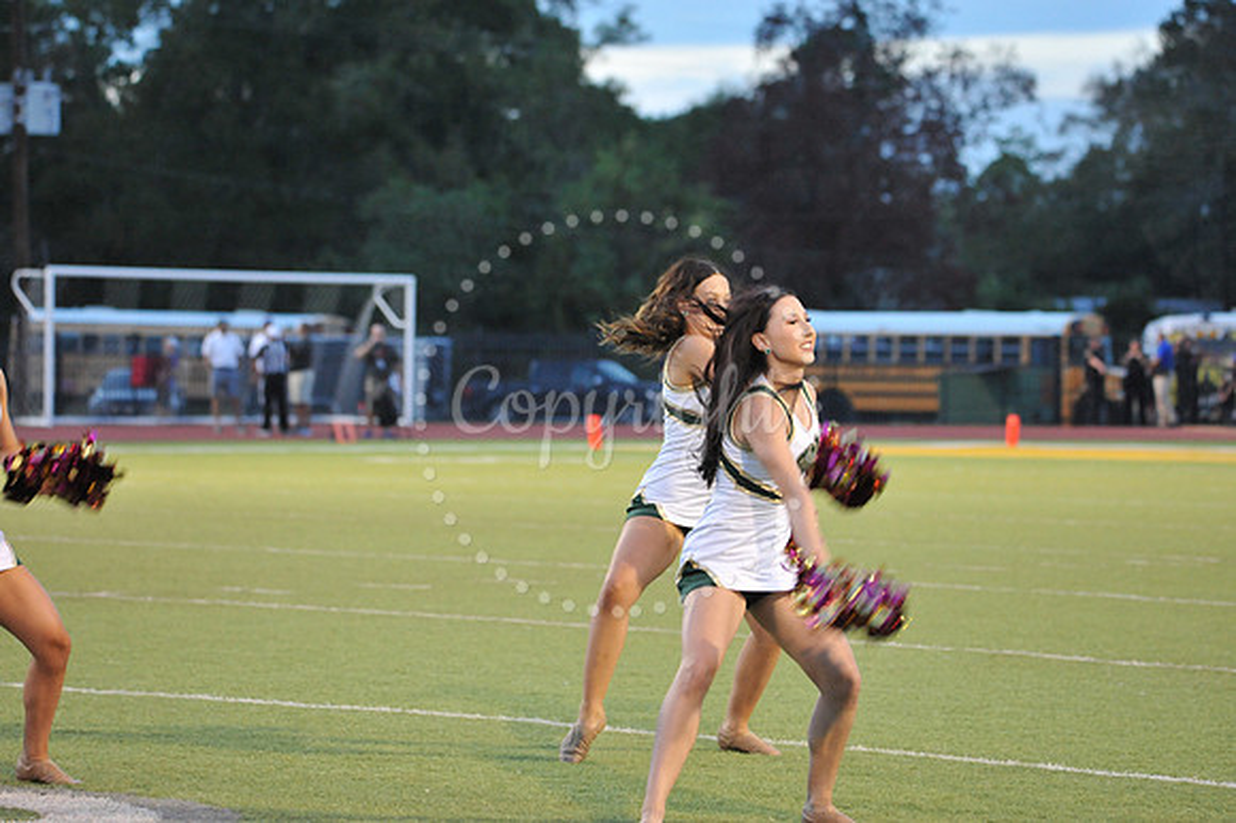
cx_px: 618
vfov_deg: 9.1
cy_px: 412
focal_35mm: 150
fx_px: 5147
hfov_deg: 13.7
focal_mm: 150
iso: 4000
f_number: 5.6
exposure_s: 1/200
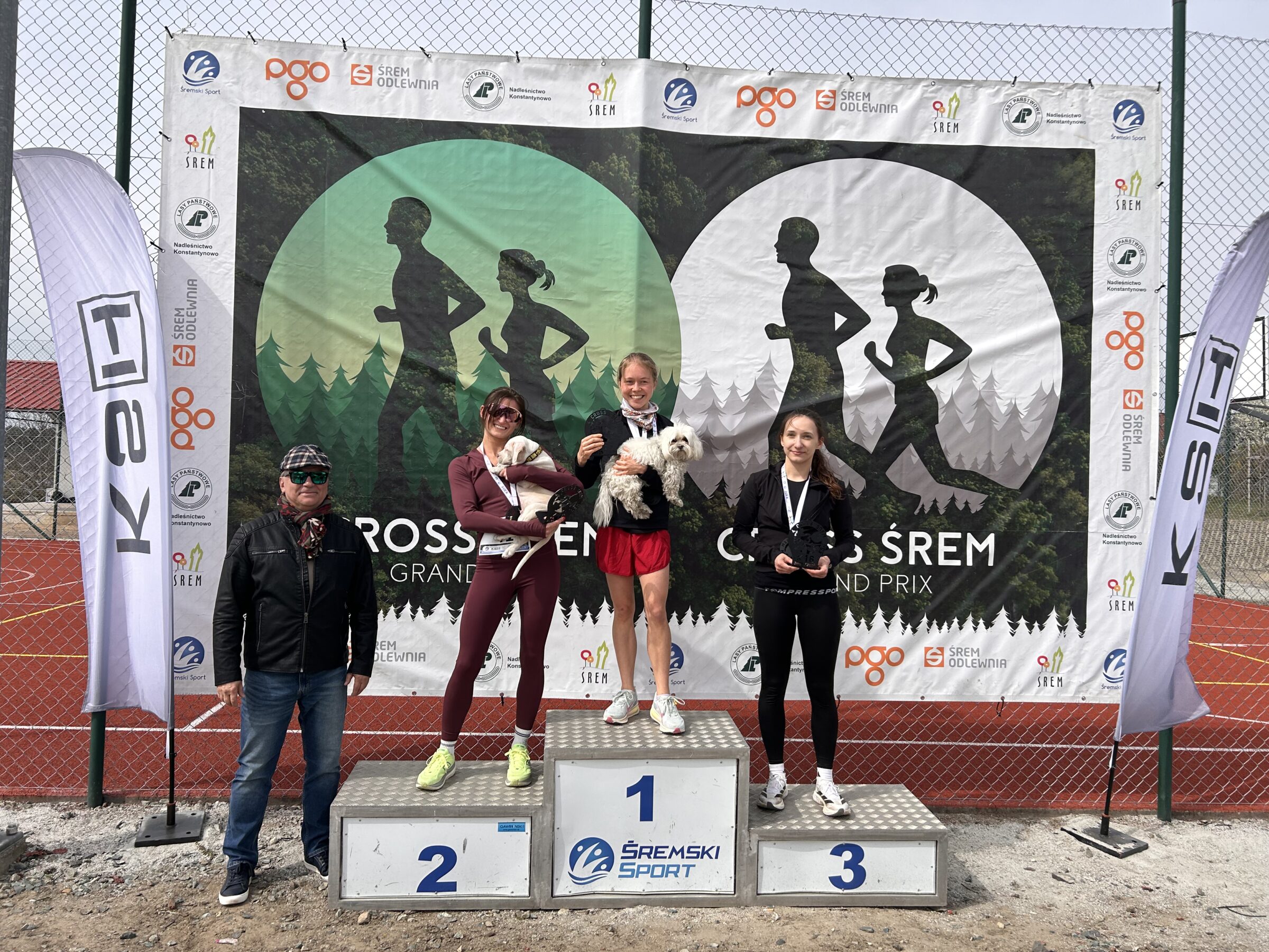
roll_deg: -0.7
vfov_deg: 53.1
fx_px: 953
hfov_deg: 67.3
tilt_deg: -3.6
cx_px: 634
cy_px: 476
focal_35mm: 26
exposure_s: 1/4444
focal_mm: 5.7
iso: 50
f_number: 1.5
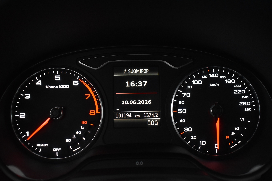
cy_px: 90
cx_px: 136
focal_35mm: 34
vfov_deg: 38.4
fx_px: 261
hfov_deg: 55.1
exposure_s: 1/40
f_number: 3.8
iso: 1800
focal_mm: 23
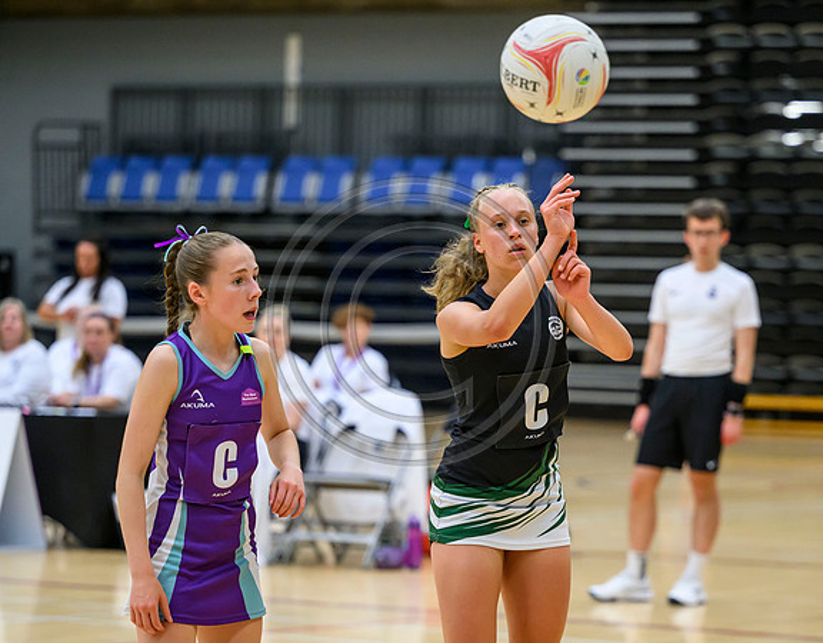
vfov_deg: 8.0
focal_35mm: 191
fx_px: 4606
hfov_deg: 10.2
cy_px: 434
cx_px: 494
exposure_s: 1/1250
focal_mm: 125
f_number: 2.8
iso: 3200
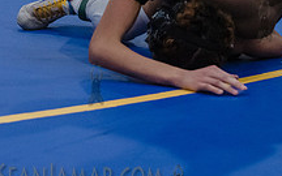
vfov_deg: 7.2
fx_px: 1391
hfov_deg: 11.6
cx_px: 95
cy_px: -44
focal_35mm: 181
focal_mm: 66
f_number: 3.2
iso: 8000
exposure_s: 1/400
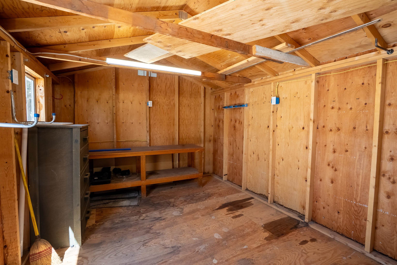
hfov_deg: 96.7
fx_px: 177
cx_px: 198
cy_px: 132
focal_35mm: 16
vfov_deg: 73.8
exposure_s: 1/500
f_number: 8
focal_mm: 16
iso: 400
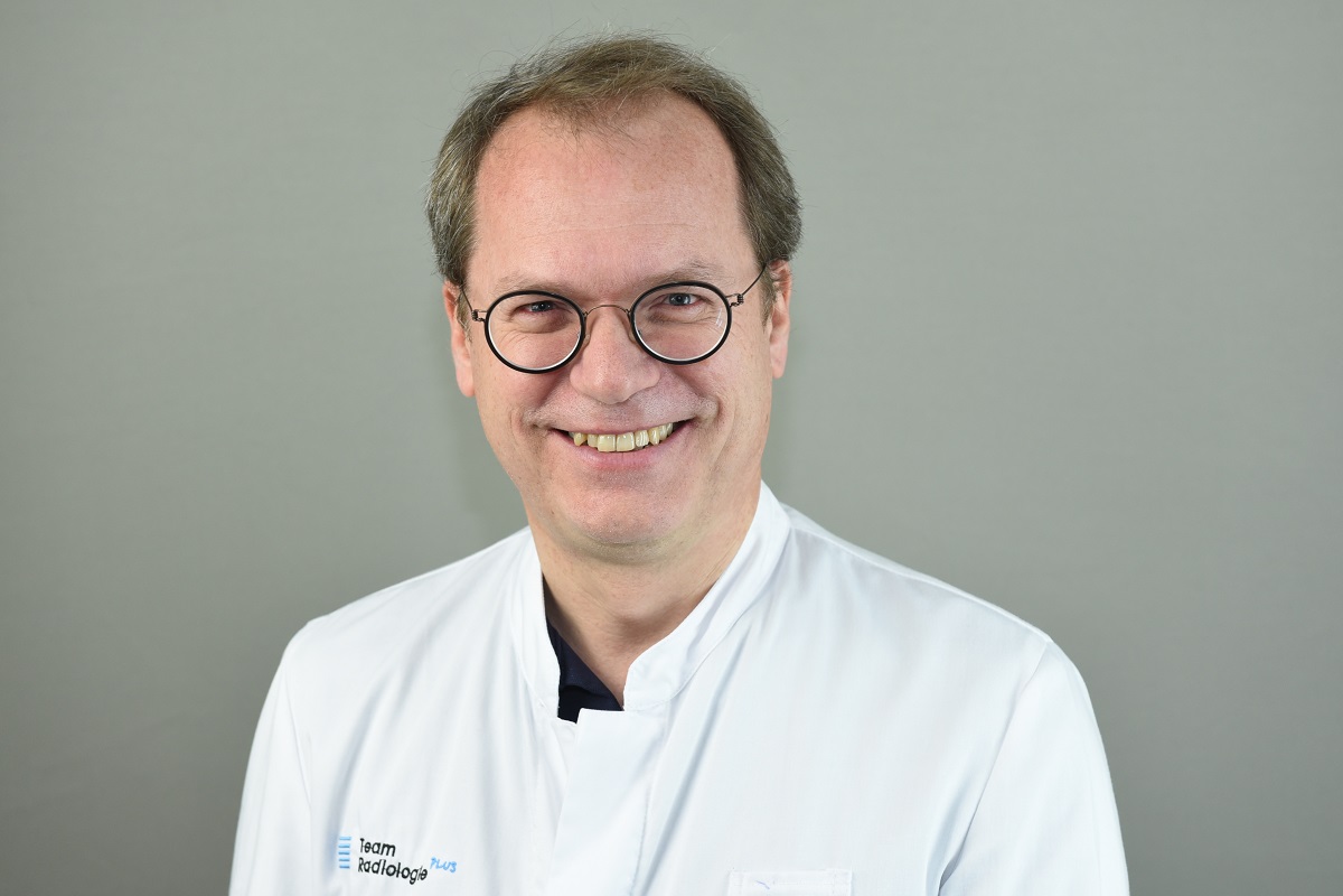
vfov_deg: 19.5
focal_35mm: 70
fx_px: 2611
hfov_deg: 28.8
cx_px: 672
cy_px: 448
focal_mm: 70
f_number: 6.3
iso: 1000
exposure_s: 1/200
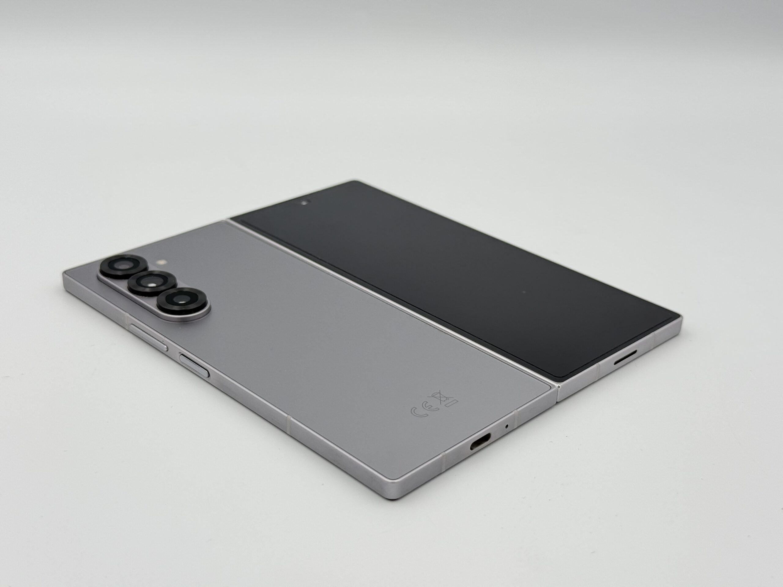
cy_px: 294
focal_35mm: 48
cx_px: 392
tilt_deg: -26.5
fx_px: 1086
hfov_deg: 39.7
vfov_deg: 30.3
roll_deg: -2.6
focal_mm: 6.76
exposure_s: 1/411
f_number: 1.78
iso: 80
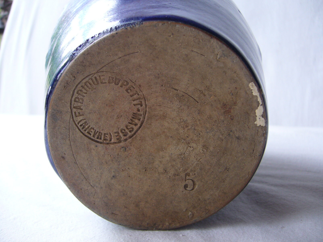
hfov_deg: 52.6
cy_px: 121
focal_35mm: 35
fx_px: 327
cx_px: 162
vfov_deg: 40.7
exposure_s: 1/60
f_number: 2.8
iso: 80
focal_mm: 5.8
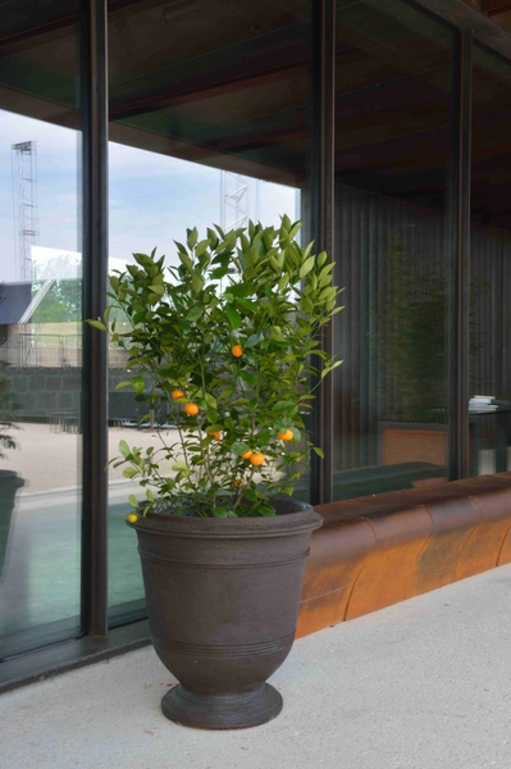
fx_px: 896
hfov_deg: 31.8
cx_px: 256
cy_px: 384
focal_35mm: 42
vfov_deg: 46.4
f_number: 22
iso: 200
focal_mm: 28
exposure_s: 1/5
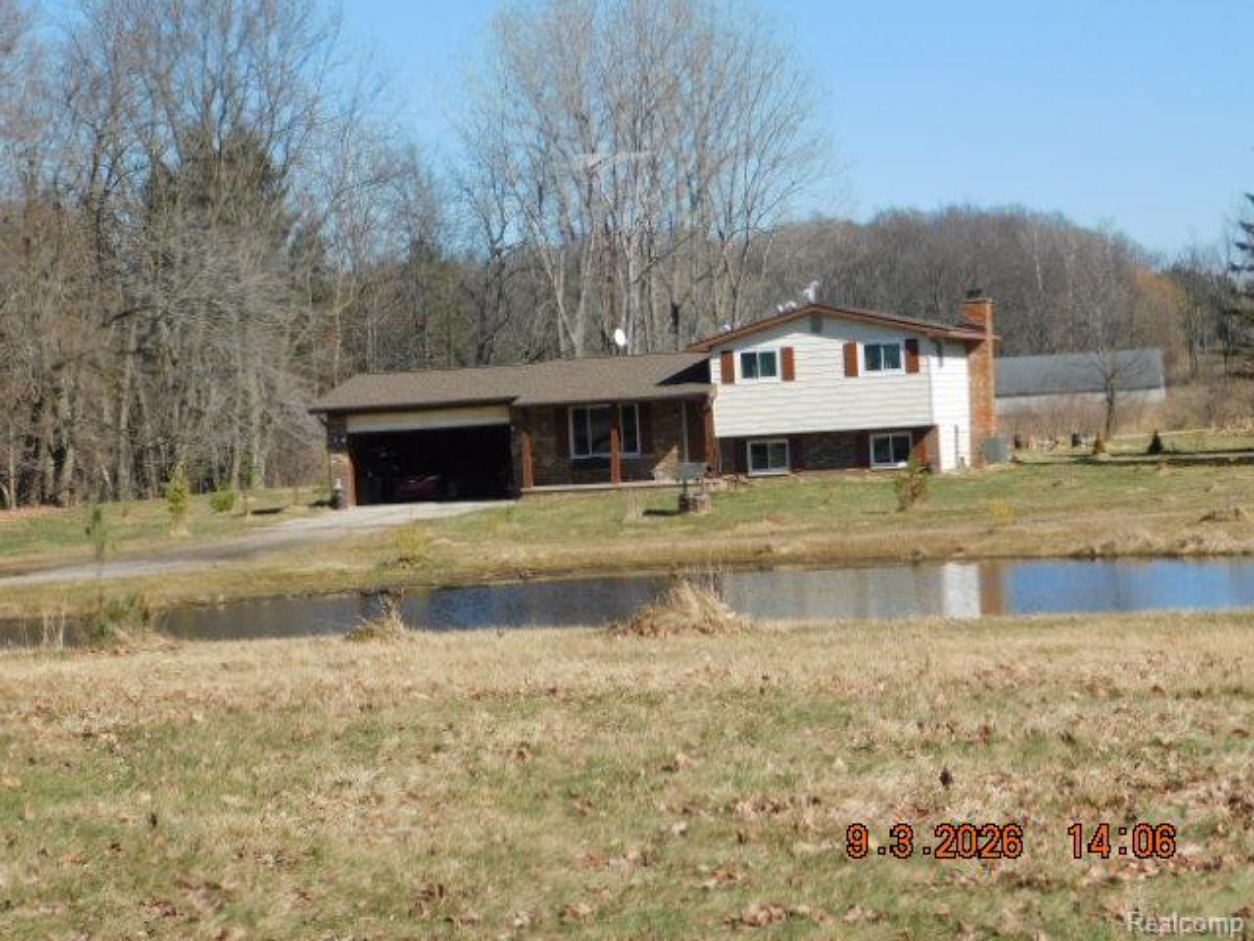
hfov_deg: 24.4
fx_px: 2898
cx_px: 627
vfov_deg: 18.4
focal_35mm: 80
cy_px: 470
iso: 125
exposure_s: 1/800
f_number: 4.4
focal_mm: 14.2
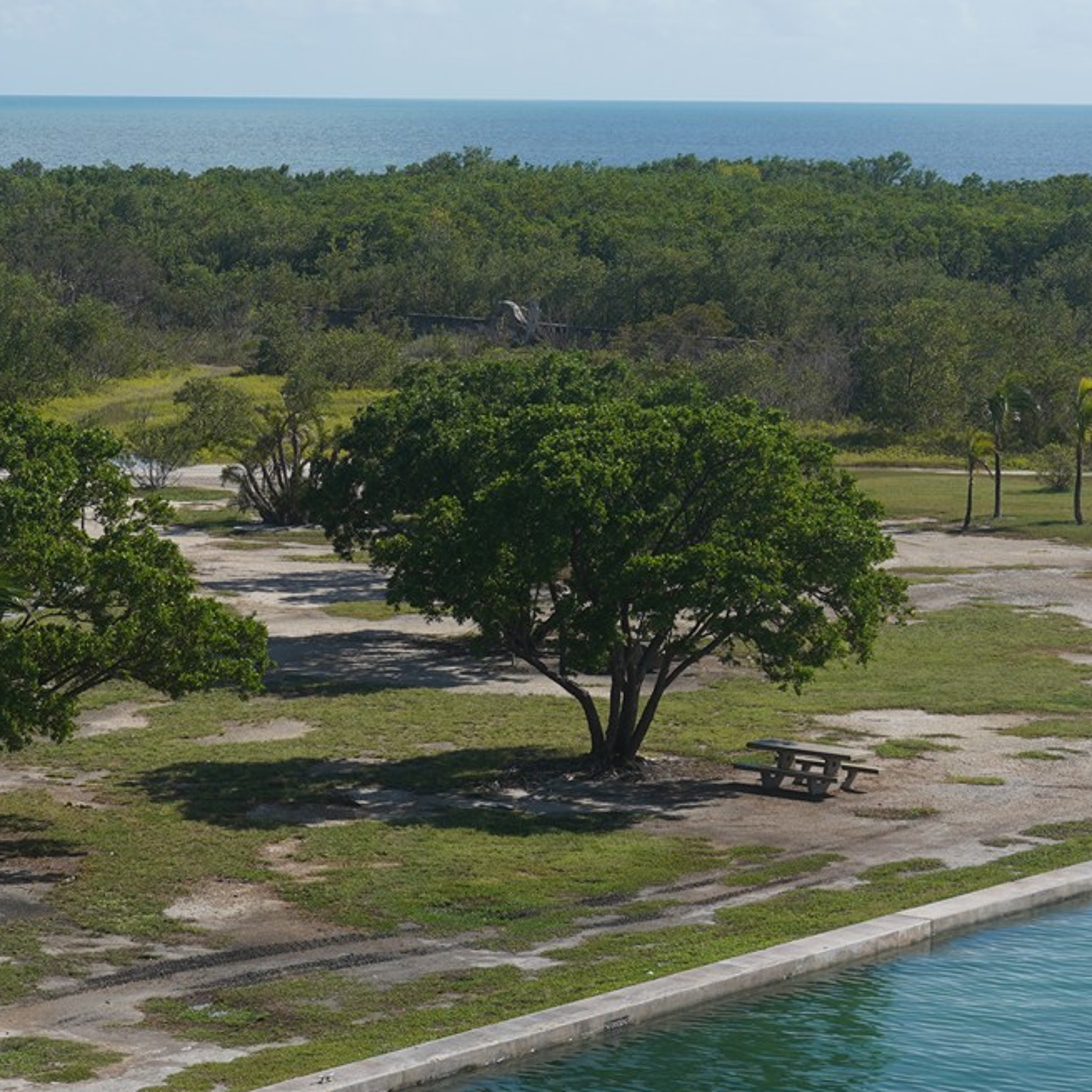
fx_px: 4354
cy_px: 385
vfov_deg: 14.3
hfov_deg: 14.2
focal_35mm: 122
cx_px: 258
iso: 100
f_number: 9
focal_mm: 47
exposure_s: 1/320
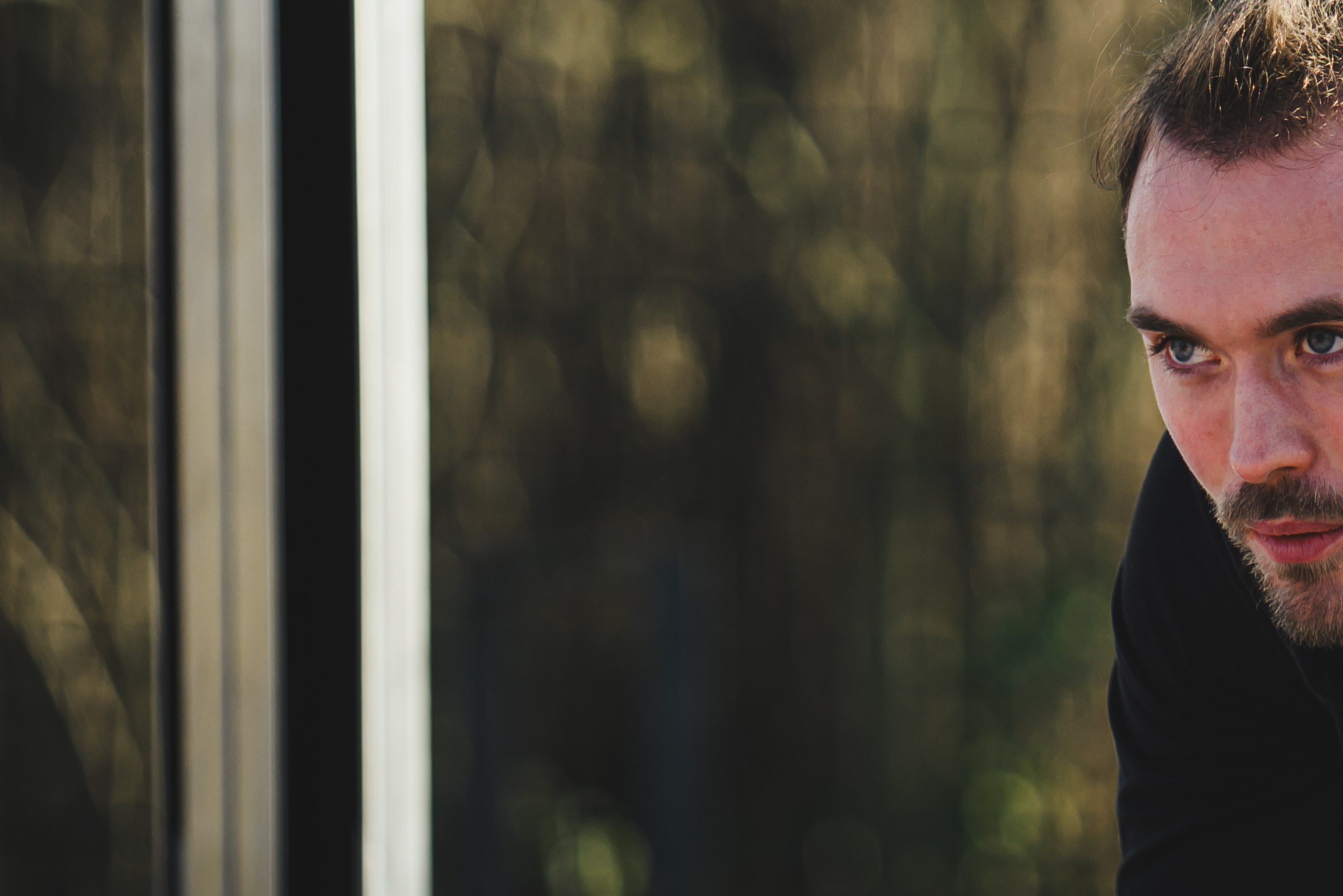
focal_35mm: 434
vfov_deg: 3.2
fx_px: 16189
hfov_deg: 4.7
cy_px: 680
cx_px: 2027
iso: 100
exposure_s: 1/640
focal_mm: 135
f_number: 3.2
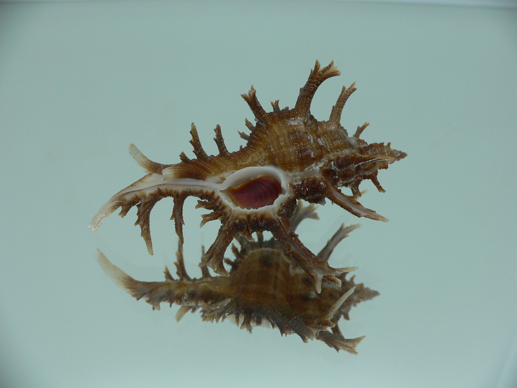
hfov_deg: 52.6
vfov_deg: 40.7
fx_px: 523
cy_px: 194
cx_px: 258
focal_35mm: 35
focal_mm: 4.6
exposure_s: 1/60
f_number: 2.8
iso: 80
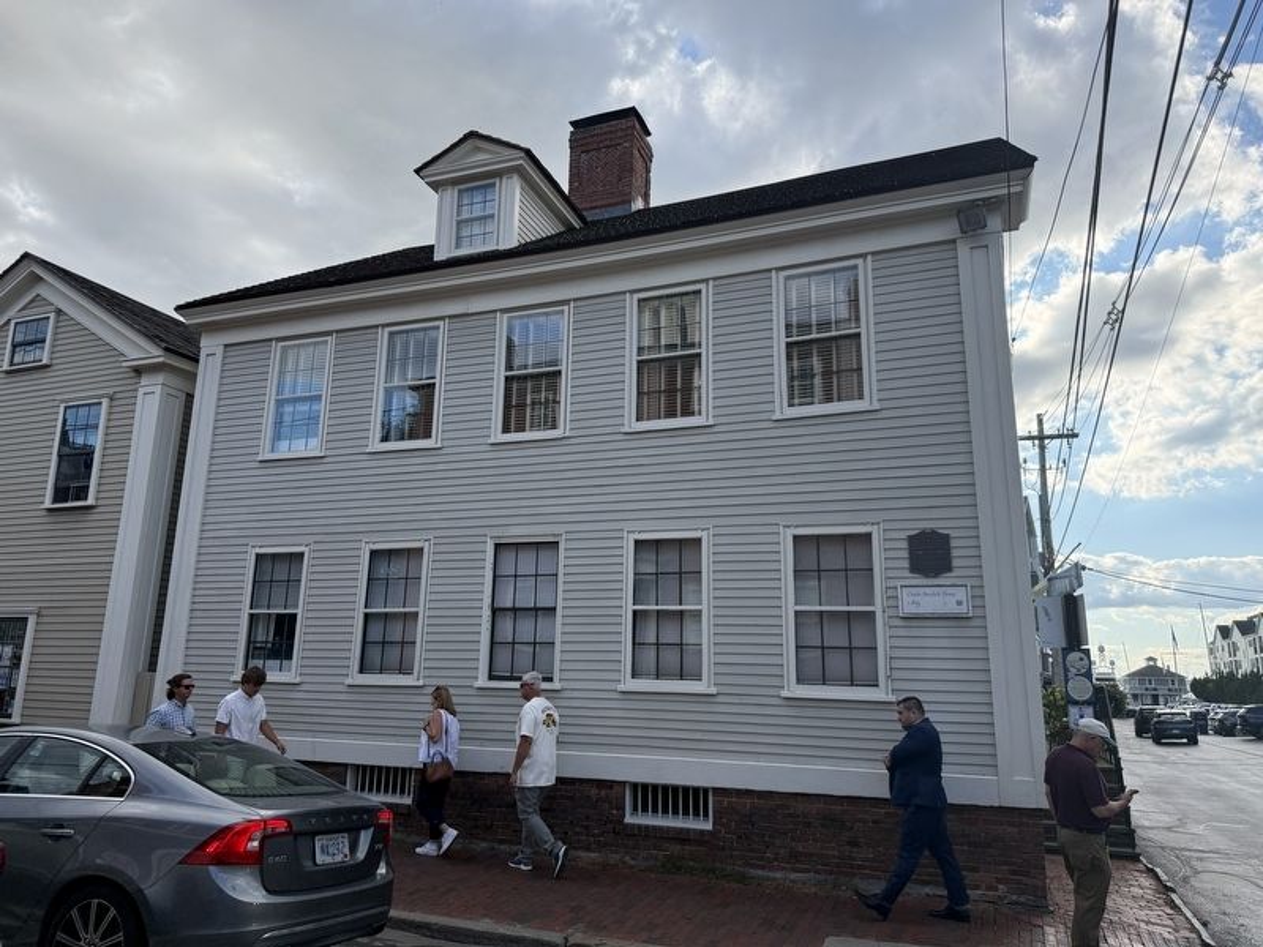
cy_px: 474
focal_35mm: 24
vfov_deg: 56.8
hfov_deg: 71.6
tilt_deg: +14.6
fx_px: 876
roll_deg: -2.5
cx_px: 632
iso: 100
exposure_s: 1/2801
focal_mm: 6.76
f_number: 1.78
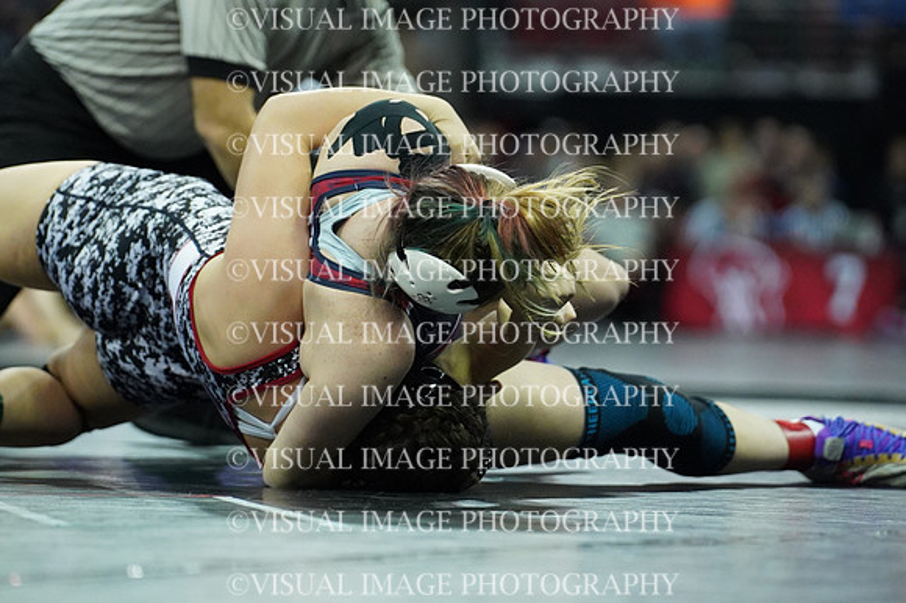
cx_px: 453
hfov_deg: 9.2
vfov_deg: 6.1
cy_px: 302
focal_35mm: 225
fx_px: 5659
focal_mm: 150
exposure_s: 1/1250
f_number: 2.8
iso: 6400
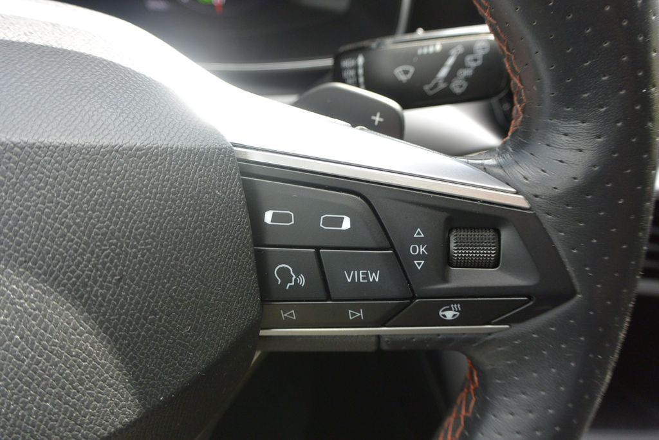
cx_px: 330
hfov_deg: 63.7
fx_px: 531
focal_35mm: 29
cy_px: 220
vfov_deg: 45.0
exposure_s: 1/250
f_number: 3.5
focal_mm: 11
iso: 200
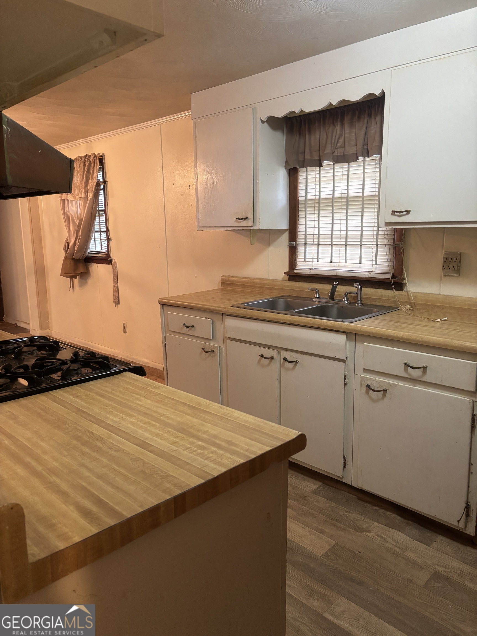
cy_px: 318
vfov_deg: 67.3
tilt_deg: -10.1
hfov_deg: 53.1
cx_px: 238
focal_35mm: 26
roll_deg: -0.3
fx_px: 478
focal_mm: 5.96
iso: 400
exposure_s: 1/60
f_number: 1.6
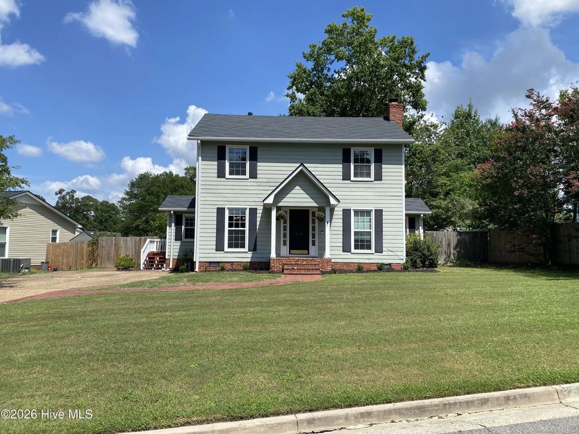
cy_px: 217
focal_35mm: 26
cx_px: 290
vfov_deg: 53.1
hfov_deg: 67.3
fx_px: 435
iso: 32
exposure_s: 1/3300
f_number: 1.8
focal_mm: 4.25
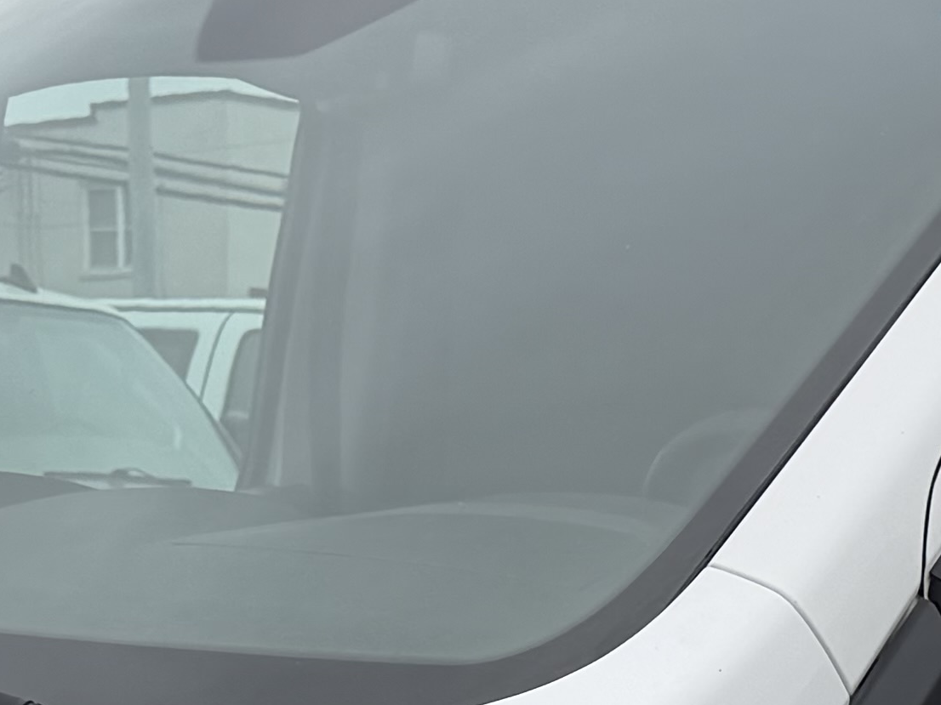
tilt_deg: -11.0
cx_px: 642
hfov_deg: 15.9
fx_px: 3370
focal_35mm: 124
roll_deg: -0.8
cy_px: 1218
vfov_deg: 11.2
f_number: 1.78
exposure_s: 1/1018
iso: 80
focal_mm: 6.76
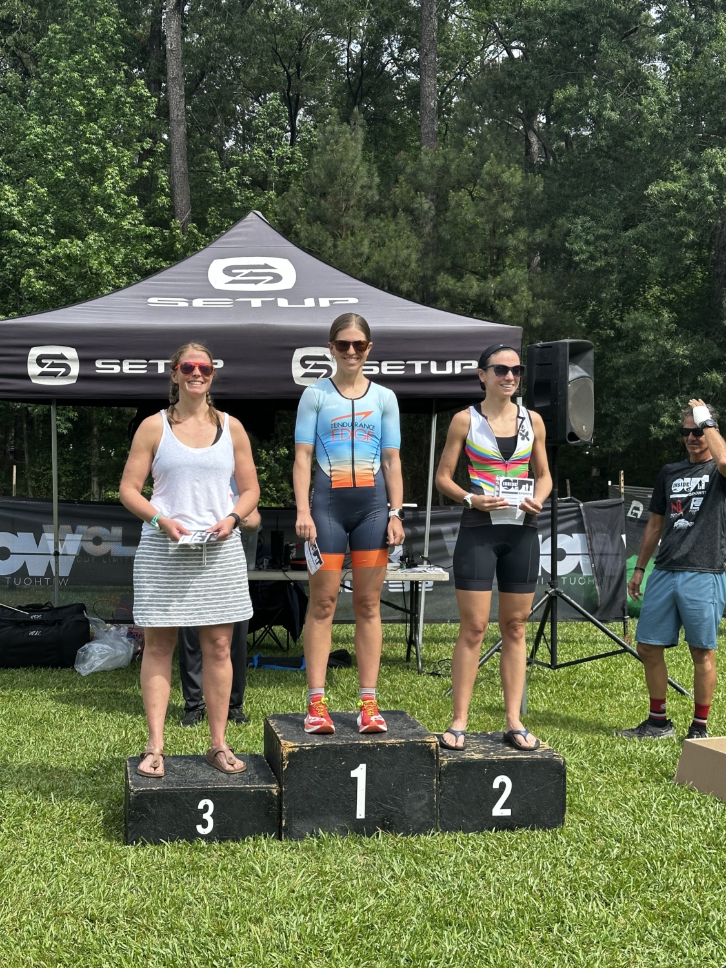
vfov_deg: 39.7
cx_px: 363
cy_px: 484
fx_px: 1342
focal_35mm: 48
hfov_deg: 30.3
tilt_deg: +1.1
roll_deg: -1.6
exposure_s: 1/1475
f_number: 1.78
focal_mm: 6.86
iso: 64
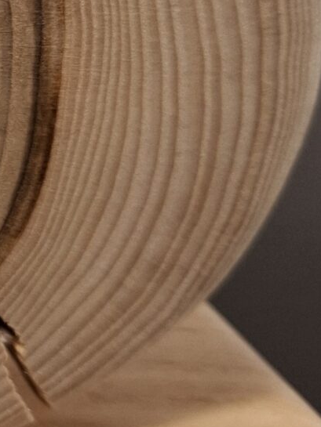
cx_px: -305
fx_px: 1335
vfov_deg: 17.7
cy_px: -27
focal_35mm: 108
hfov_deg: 12.3
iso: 160
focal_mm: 5.54
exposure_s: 1/50
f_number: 1.8
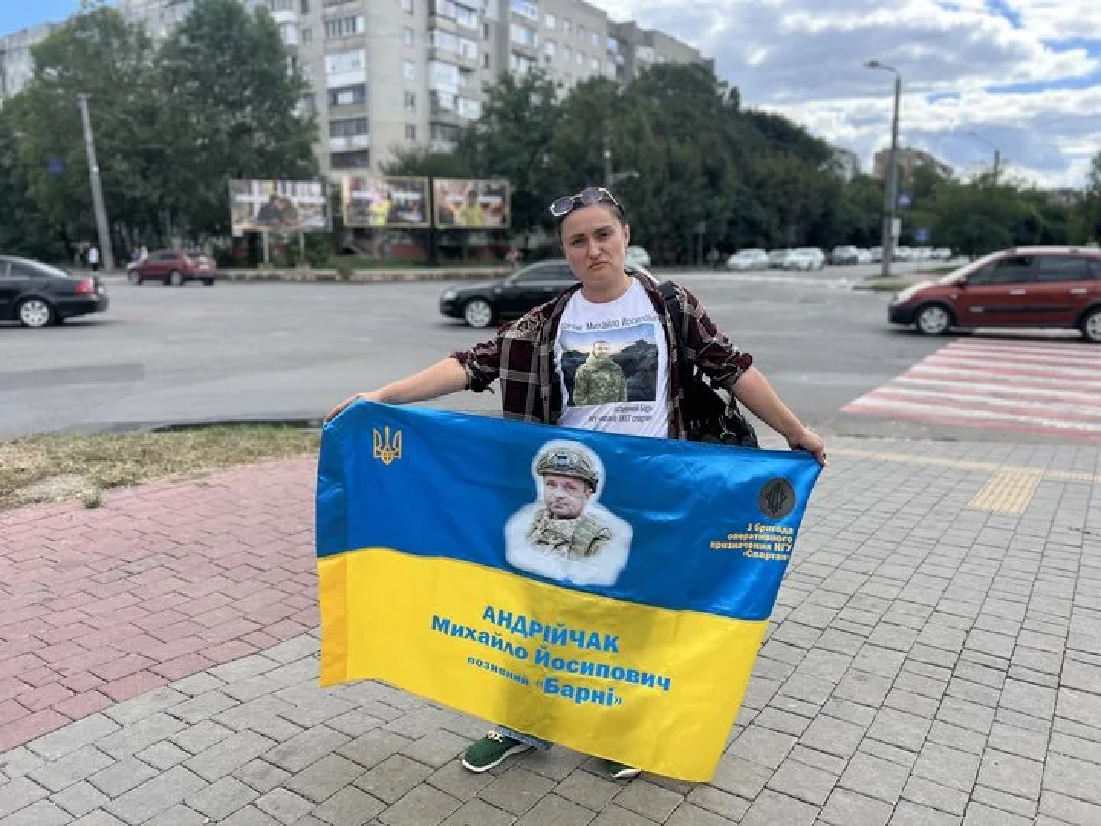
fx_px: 827
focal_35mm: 26
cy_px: 413
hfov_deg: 67.3
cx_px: 550
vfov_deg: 53.1
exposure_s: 1/1808
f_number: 1.5
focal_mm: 5.7
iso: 50
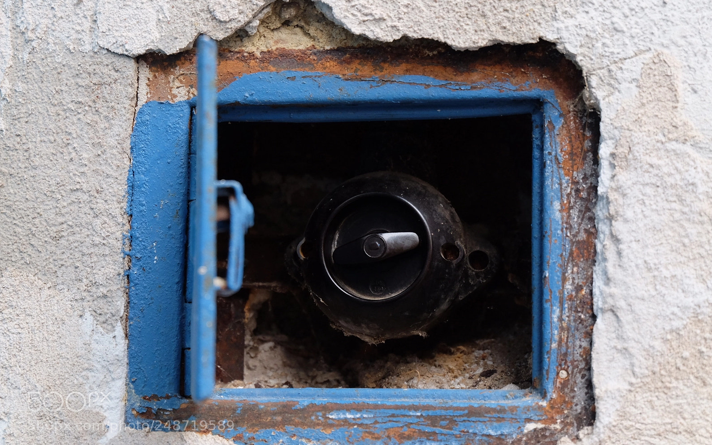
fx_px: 1494
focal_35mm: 77
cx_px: 358
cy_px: 222
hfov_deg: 26.8
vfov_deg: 16.9
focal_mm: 50
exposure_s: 1/30
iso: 1250
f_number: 5.6
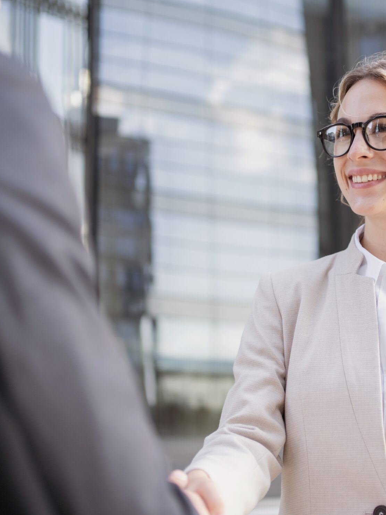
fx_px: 862
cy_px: 233
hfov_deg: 24.7
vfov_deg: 33.2
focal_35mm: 58
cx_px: 319
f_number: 2
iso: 100
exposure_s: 1/400
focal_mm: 35
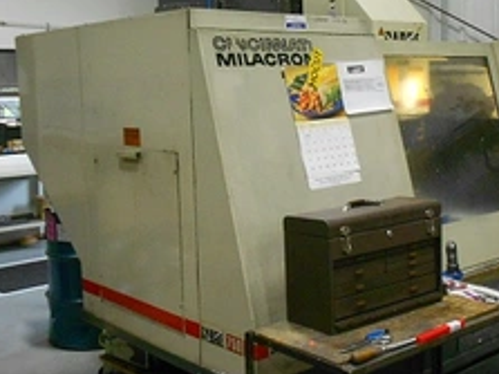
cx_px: 331
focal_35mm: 52
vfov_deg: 28.0
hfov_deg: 36.5
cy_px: 168
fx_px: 749
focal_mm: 5.1
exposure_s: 1/30
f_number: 3.4
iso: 400
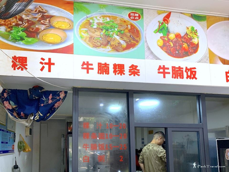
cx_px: 114
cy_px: 86
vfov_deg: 53.1
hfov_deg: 67.3
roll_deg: +1.6
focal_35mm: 26
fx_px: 172
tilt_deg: +15.4
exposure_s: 1/121
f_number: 1.8
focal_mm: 4.25
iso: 80
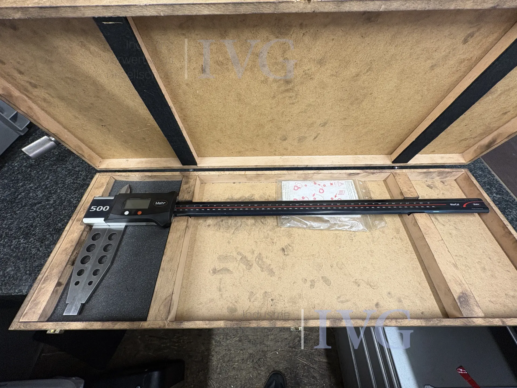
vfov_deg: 85.7
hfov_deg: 102.1
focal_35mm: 14
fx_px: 209
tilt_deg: -55.3
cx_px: 258
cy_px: 194
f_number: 2.2
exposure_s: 1/50
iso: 125
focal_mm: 2.22
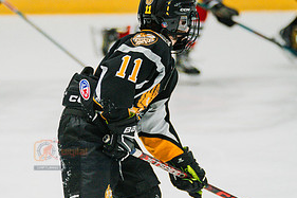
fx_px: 3166
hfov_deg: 5.4
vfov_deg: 3.6
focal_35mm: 384
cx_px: 79
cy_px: 154
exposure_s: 1/1600
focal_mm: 186
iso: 3200
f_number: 3.2
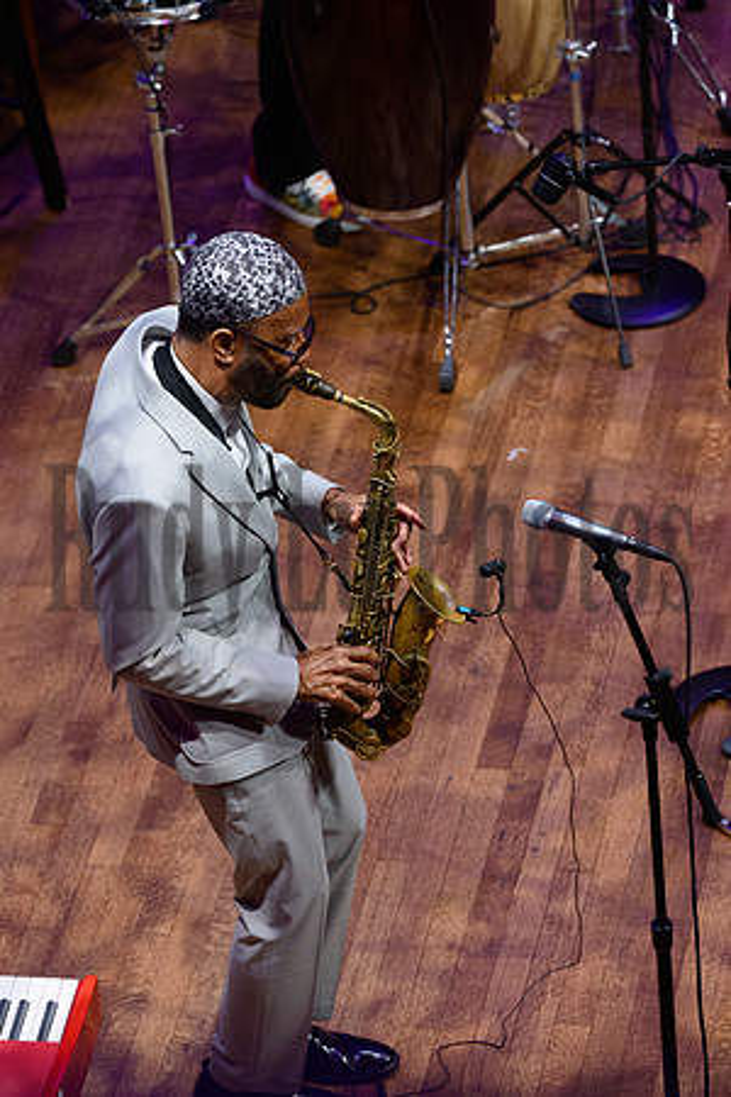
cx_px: 366
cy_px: 548
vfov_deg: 10.3
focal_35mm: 200
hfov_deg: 6.9
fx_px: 6091
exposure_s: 1/640
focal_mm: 200
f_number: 6.3
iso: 5000
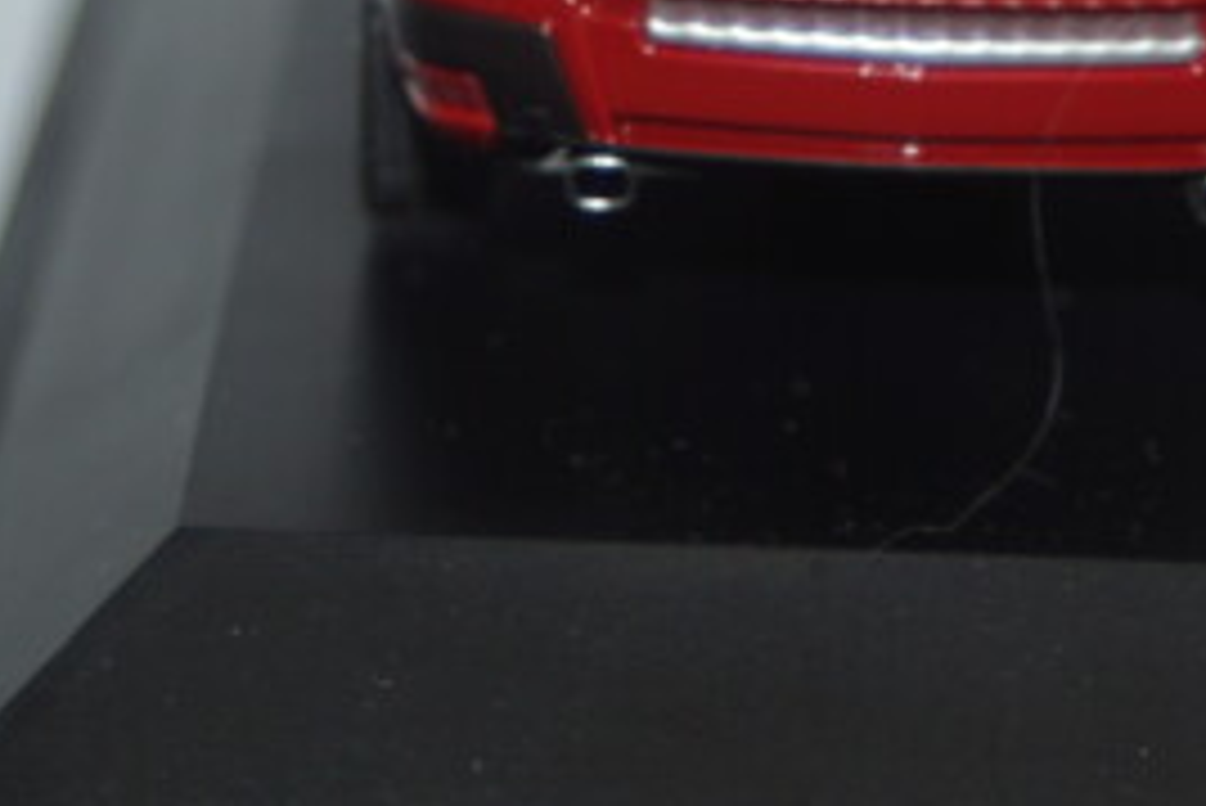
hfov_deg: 8.7
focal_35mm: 235
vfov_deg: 5.8
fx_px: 7876
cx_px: 900
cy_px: 23
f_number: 5.6
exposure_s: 1/60
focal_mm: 70
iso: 250
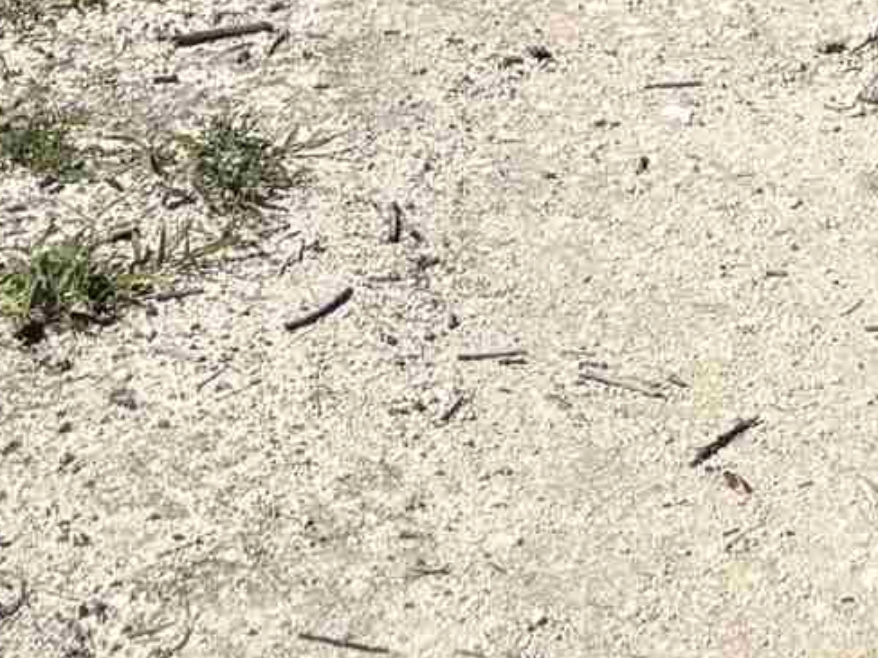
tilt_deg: -3.7
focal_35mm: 164
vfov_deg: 7.9
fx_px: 4159
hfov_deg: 12.0
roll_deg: +1.1
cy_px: -1284
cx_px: 723
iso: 50
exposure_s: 1/4255
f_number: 1.6
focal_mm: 5.96
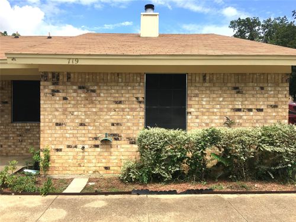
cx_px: 148
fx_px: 248
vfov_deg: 48.2
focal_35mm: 29
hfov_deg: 61.7
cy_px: 111
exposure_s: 1/1241
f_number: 2.2
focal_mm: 4.15
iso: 25
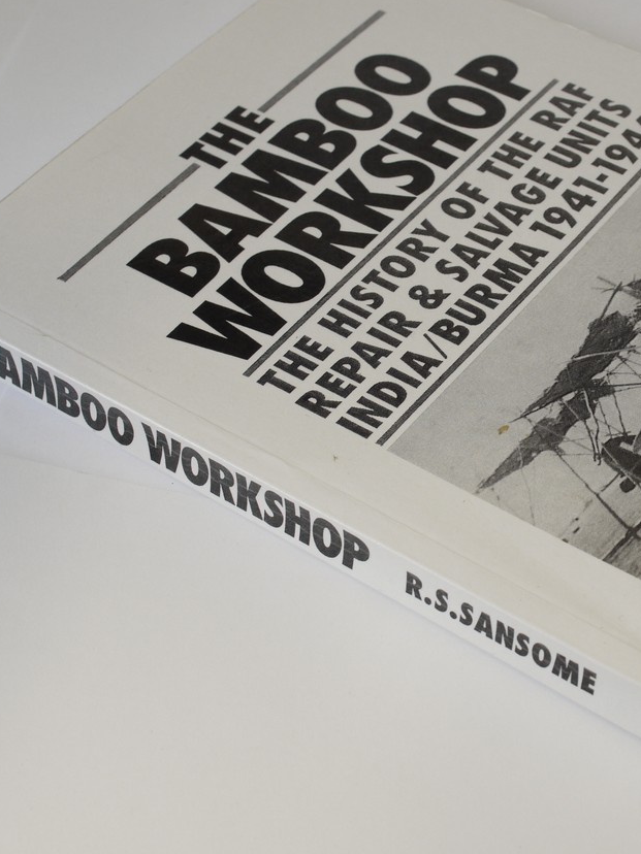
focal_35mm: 87
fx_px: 2148
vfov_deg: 22.5
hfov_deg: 16.9
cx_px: 505
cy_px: 419
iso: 320
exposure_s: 1/40
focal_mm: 30
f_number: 7.1
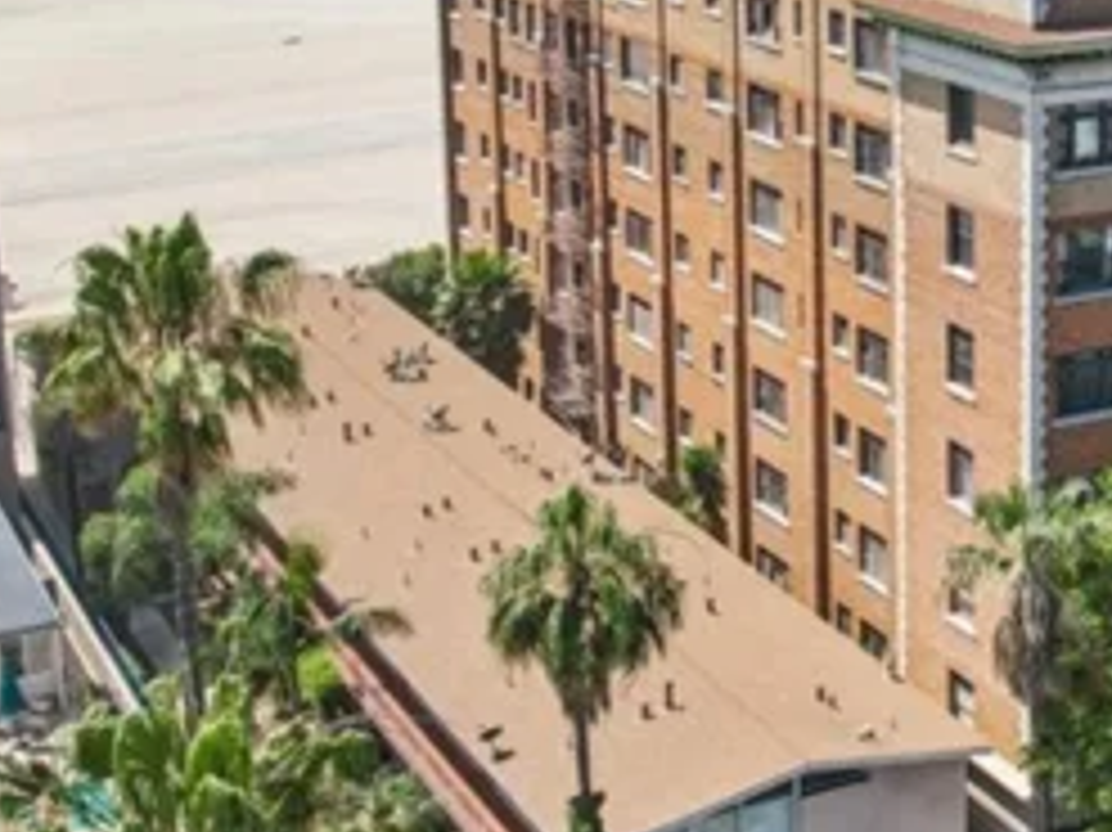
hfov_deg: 26.1
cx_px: 1026
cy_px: 148
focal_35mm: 72
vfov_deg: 20.2
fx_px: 2312
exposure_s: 1/1500
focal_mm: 8.4
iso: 120
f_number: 2.8
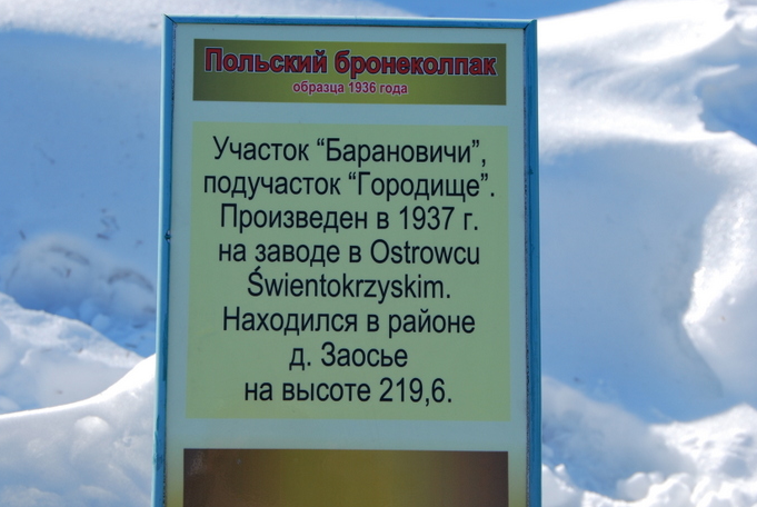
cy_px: 288
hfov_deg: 27.3
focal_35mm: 74
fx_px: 1558
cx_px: 348
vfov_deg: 18.5
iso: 100
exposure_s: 1/250
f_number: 8
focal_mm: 42
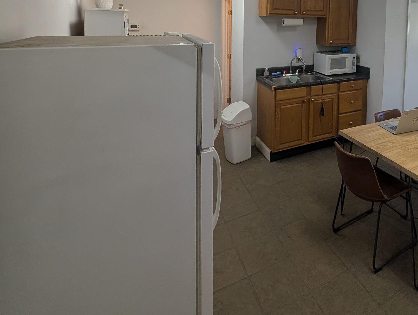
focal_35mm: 22
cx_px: 323
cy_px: 32
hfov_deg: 70.2
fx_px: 266
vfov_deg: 53.6
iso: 54
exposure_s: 1/120
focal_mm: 2.23
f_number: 1.95
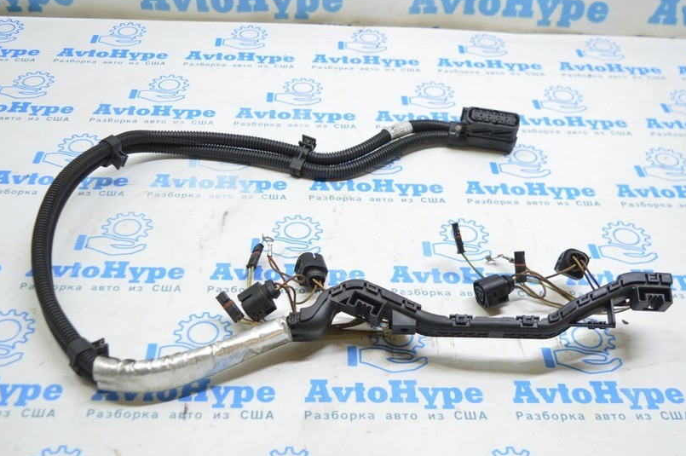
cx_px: 339
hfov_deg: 46.4
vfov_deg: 31.8
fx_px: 800
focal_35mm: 42
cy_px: 243
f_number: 3.8
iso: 400
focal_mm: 22
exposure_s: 1/40
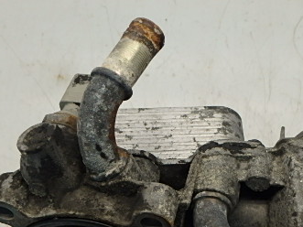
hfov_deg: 31.6
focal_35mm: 60
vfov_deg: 23.8
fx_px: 525
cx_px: 227
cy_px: 198
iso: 200
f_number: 4.7
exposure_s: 1/40
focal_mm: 5.6
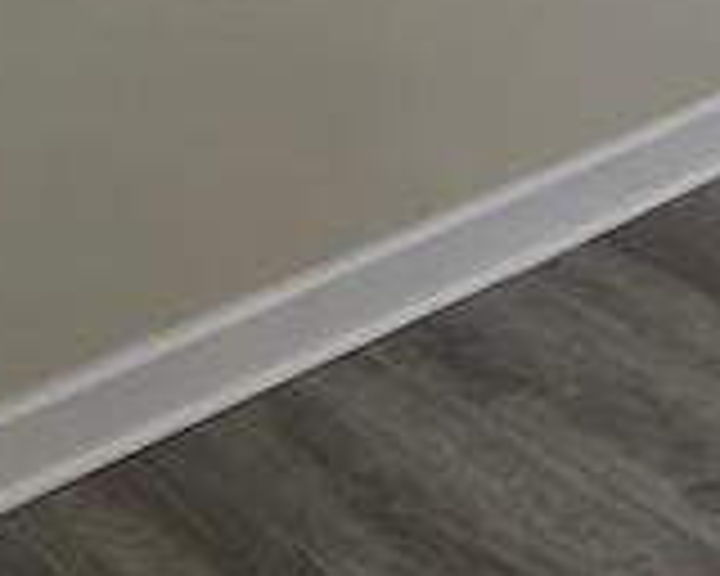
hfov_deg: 14.7
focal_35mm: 81
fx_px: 1726
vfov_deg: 15.3
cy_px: -572
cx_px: 1732
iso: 160
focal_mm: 2.2
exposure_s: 1/60
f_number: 2.2
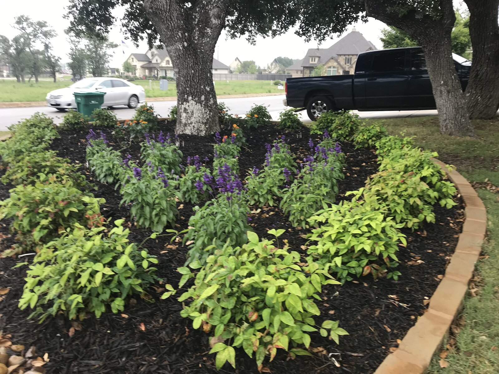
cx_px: 250
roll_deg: +0.1
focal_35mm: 28
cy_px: 187
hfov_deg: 63.4
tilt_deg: -14.1
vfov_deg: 49.7
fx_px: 404
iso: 25
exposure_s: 1/93
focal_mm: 3.99
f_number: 1.8
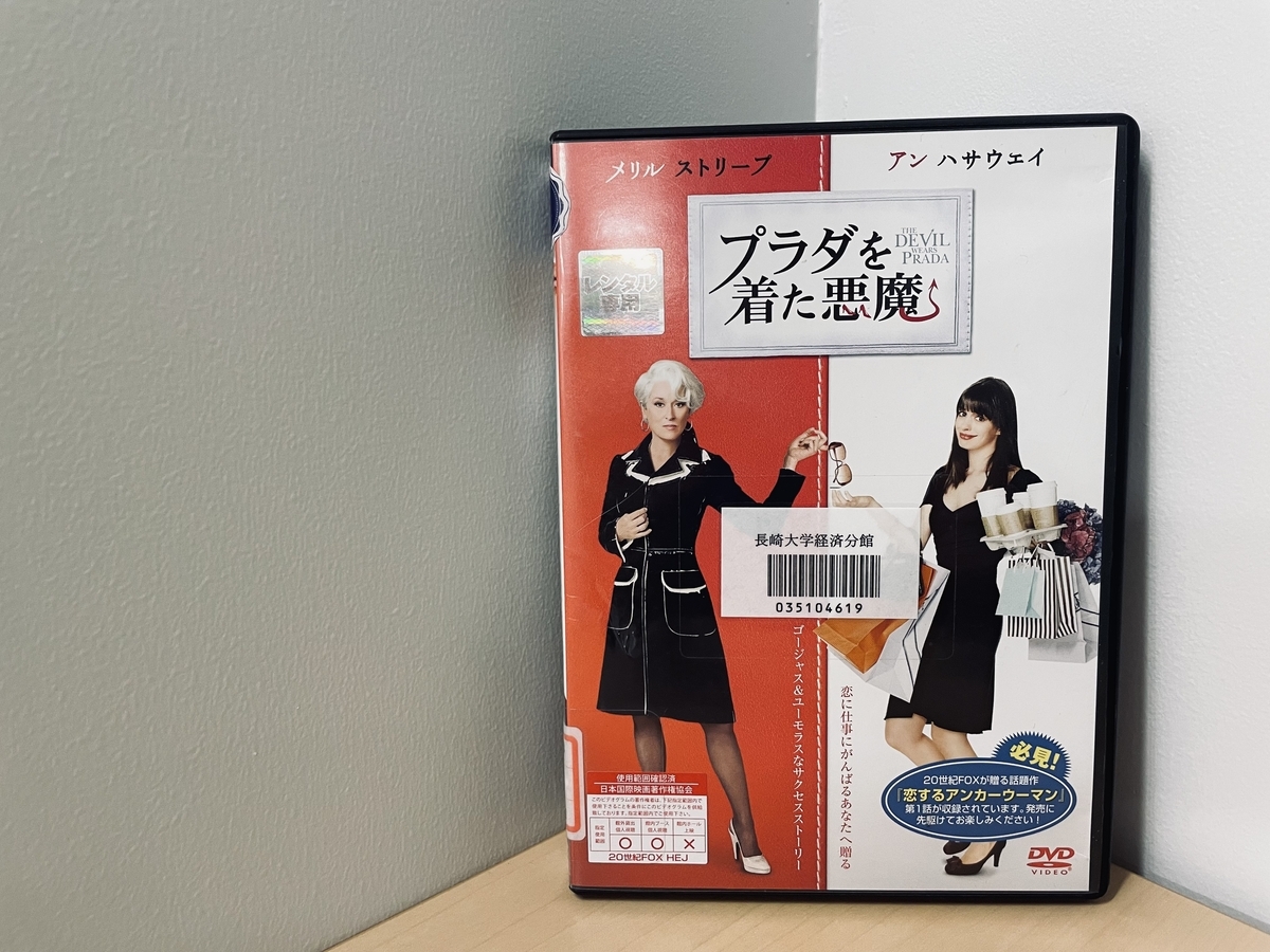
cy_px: 476
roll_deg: +1.3
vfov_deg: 53.1
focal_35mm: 26
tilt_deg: -13.5
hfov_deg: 67.3
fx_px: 954
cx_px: 635
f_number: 1.6
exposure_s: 1/78
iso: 125
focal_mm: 4.2
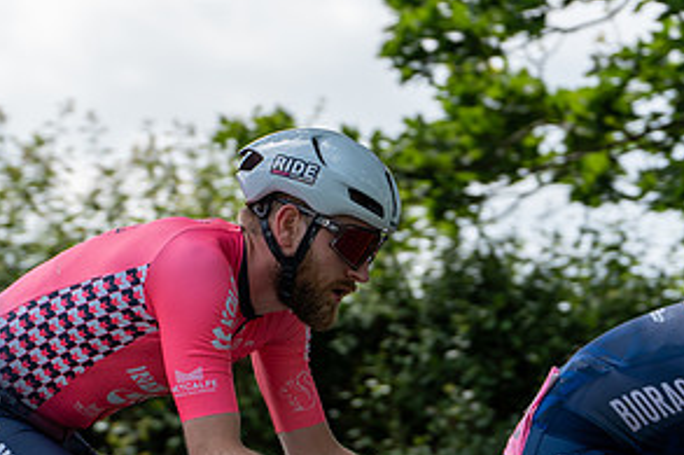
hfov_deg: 9.4
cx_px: 142
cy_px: 284
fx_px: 4140
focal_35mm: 218
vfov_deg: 6.3
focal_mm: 110
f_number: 3.5
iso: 100
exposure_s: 1/1250
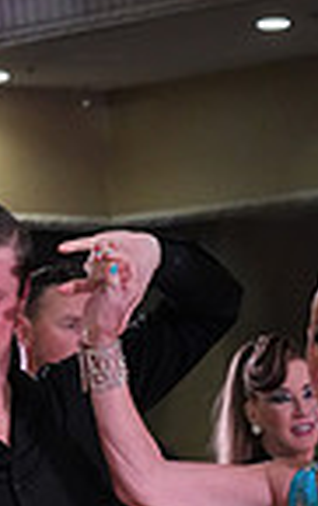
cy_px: 694
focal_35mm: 330
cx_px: 156
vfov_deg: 6.3
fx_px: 4562
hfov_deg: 4.0
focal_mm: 81
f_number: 7.1
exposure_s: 1/320
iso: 5000
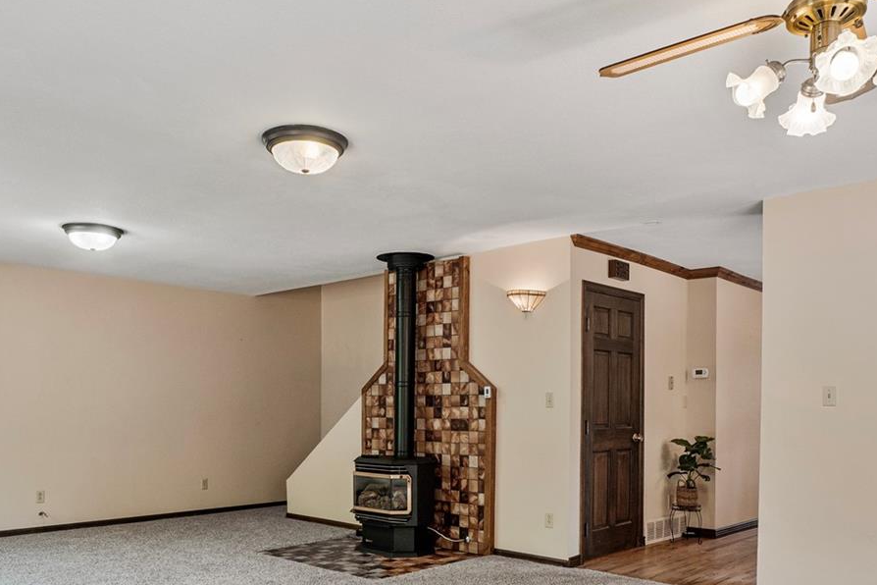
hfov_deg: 62.1
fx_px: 728
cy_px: 408
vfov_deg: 42.9
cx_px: 445
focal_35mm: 30
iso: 250
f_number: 8
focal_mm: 11
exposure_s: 1/10
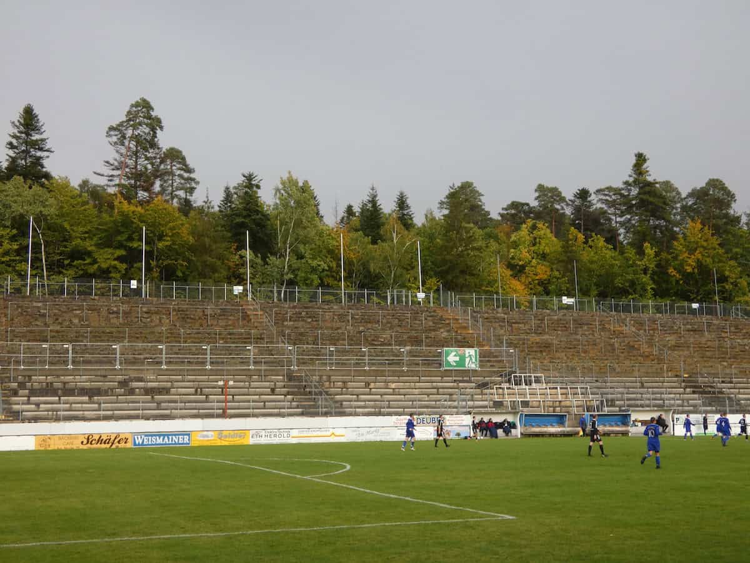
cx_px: 375
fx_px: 1040
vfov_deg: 30.3
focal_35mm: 48
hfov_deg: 39.7
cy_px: 282
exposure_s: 1/250
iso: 200
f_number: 3.8
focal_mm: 8.6
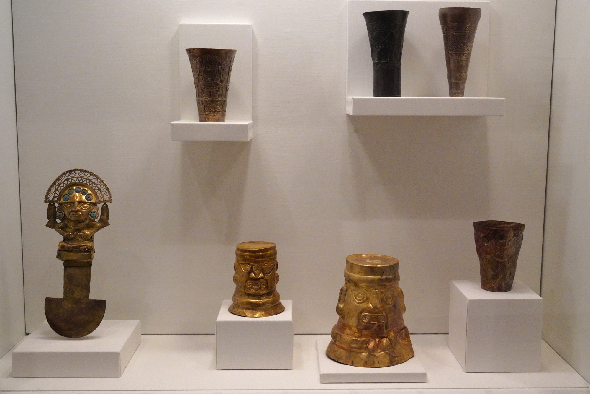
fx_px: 672
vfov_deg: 32.6
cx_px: 295
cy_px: 197
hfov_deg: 47.4
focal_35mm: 41
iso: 12800
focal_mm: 41
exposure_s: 1/100
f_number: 14
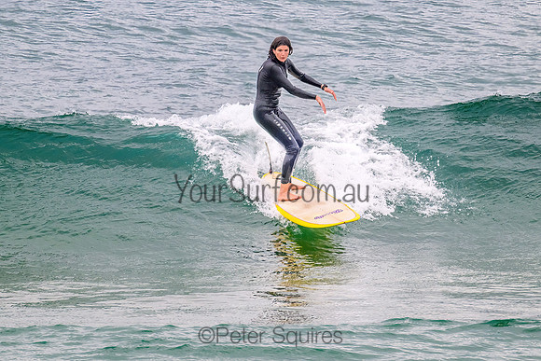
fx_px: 15745
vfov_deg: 1.3
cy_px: 145
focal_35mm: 1048
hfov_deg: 2.0
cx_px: 296
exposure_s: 1/2000
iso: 1250
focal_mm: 800
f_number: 11
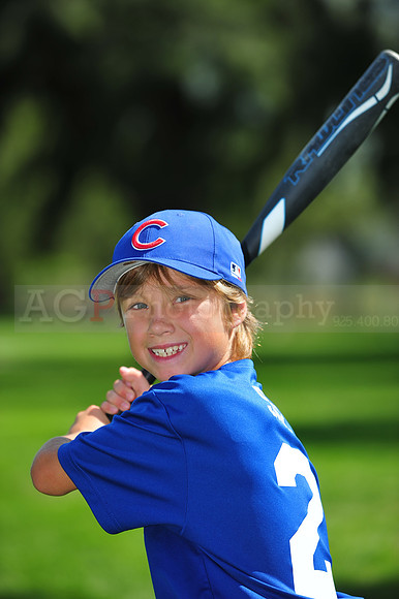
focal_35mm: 200
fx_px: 3329
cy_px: 300
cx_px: 200
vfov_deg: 10.3
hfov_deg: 6.9
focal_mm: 200
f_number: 4.5
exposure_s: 1/1000
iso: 200
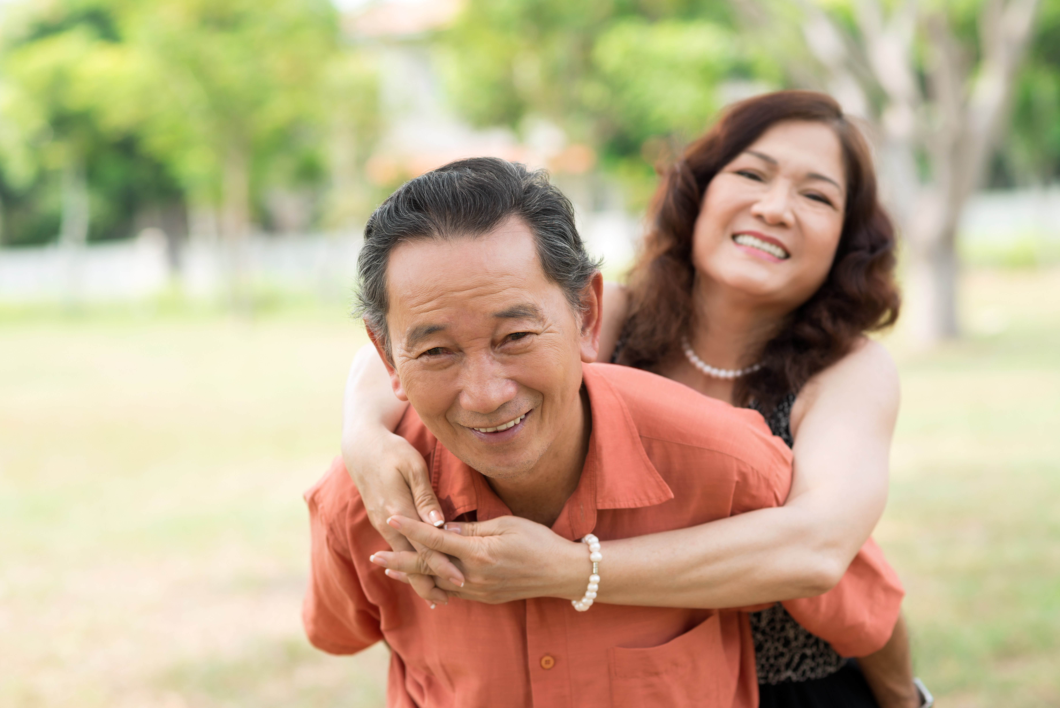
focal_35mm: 85
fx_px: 2503
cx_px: 530
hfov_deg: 23.9
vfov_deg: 16.1
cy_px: 354
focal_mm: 85
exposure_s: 1/200
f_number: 3.5
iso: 100
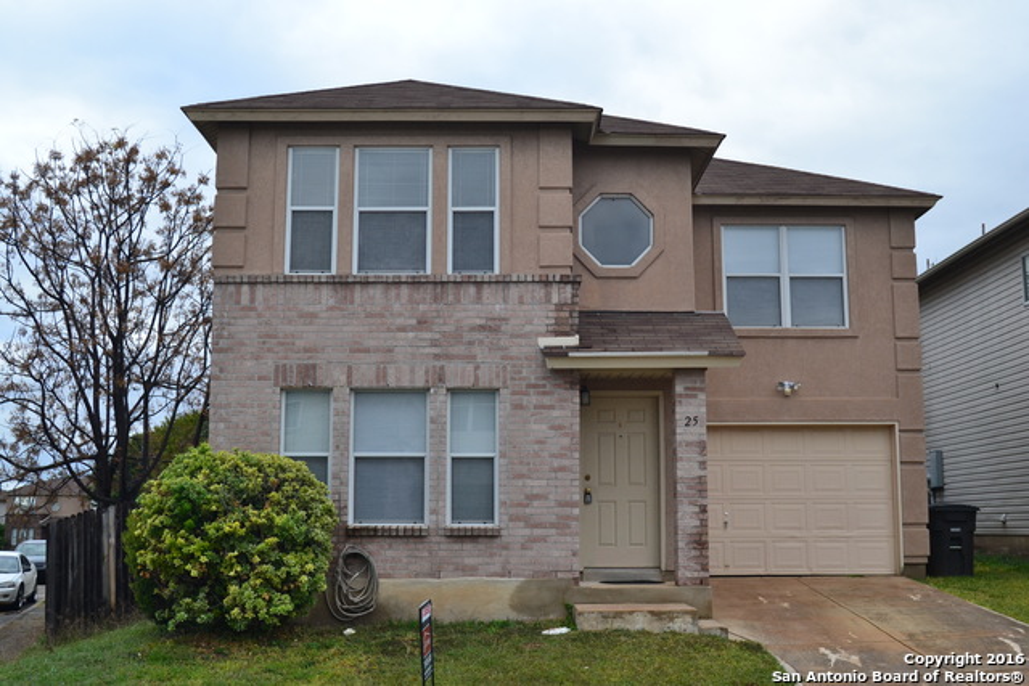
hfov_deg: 49.5
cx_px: 514
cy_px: 343
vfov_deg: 34.2
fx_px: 1115
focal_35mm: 39
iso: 400
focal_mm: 26
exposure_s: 1/125
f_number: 9
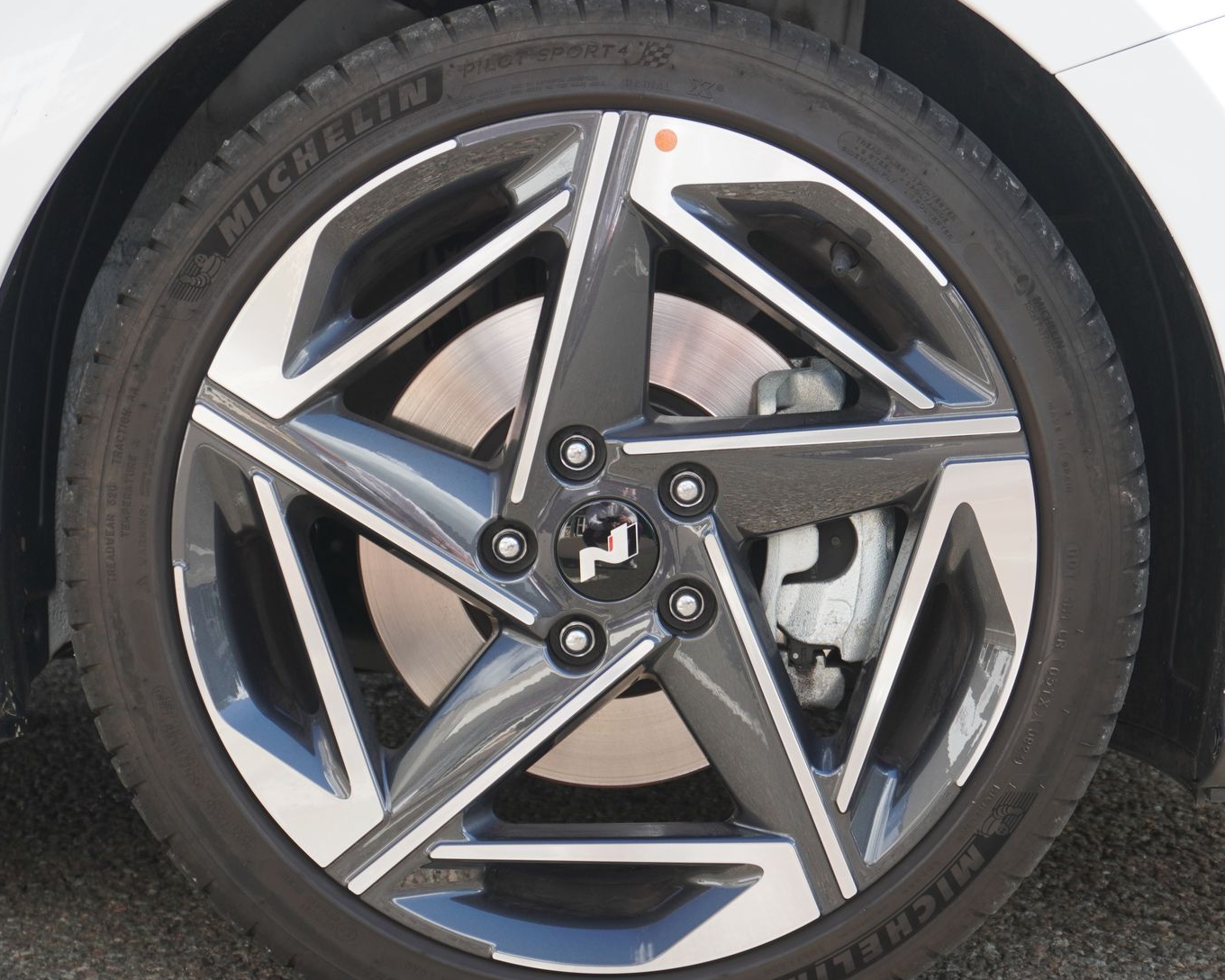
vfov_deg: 26.2
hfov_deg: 32.4
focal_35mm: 58
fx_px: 2103
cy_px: 547
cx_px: 694
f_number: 5
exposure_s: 1/60
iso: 100
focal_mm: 28
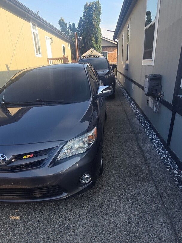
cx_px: 85
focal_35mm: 23
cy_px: 151
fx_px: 161
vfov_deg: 72.8
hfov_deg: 58.8
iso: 50
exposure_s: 1/694
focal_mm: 2.2
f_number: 2.2
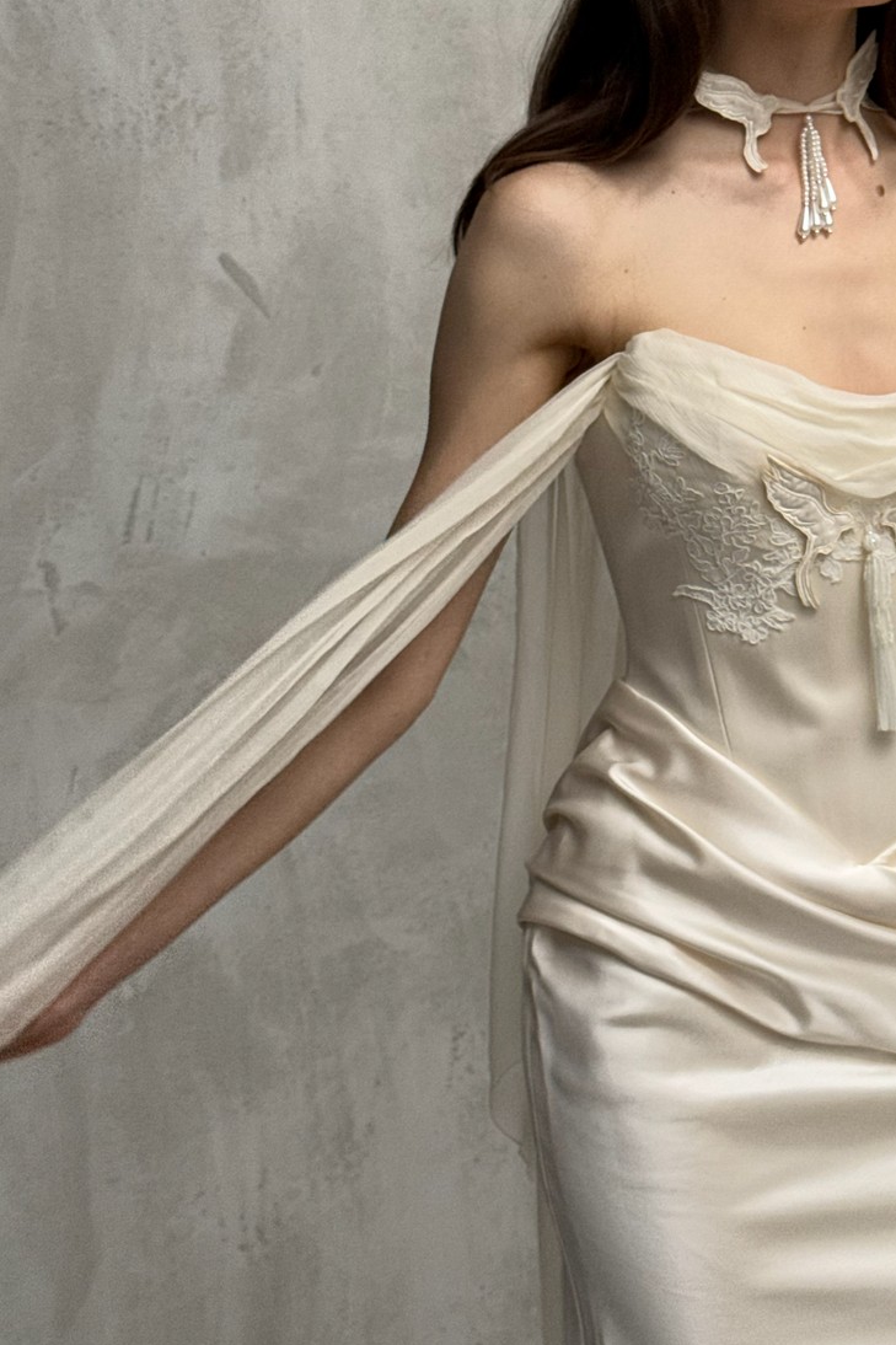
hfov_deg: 18.5
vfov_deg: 27.6
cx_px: 718
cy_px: 503
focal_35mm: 73
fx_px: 2726
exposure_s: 1/75
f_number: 1.78
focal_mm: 6.76
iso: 100
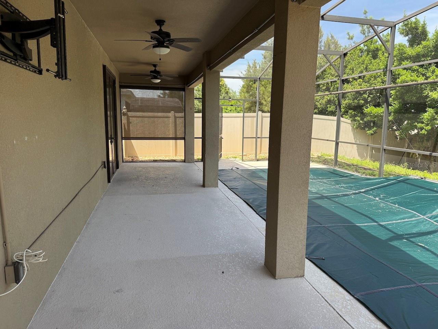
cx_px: 219
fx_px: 304
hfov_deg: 71.6
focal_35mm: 24
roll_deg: -0.8
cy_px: 164
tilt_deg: -6.4
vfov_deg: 56.8
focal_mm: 6.76
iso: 100
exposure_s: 1/878
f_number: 1.78
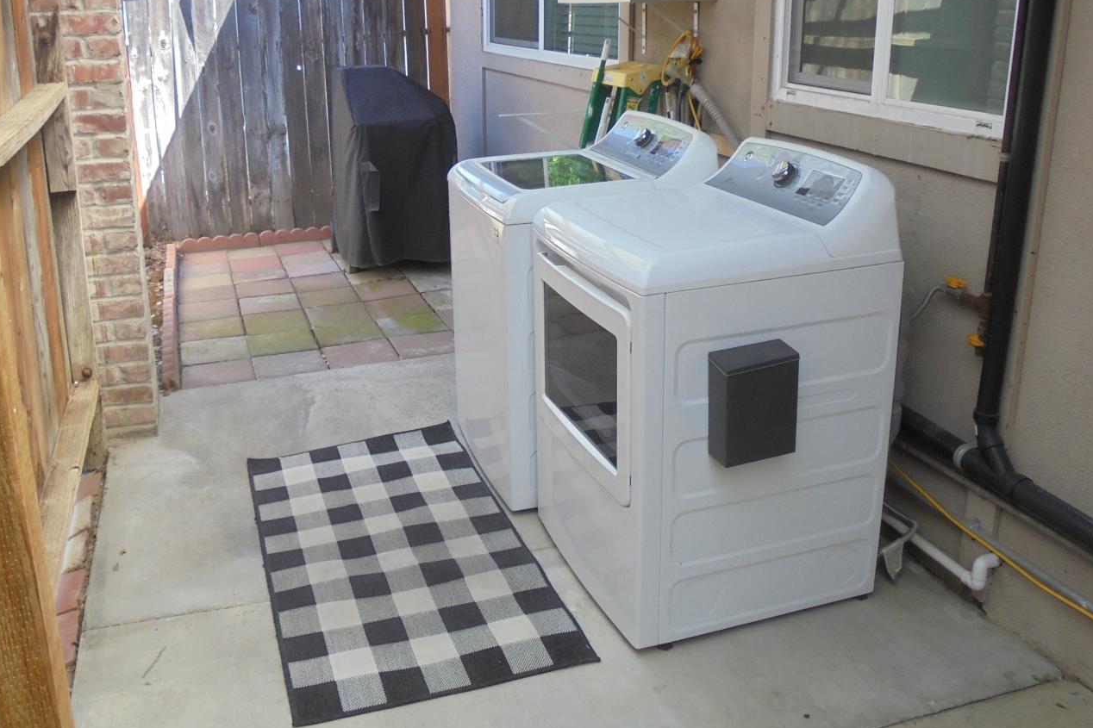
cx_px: 473
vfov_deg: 40.8
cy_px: 267
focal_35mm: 32
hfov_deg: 58.5
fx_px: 971
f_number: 3.5
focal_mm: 4.6
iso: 100
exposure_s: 1/60
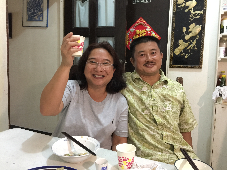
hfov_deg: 61.7
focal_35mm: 29
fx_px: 190
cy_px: 85
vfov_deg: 48.2
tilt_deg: -4.7
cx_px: 114
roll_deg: -1.8
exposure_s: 1/4
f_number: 2.2
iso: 160
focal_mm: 4.15
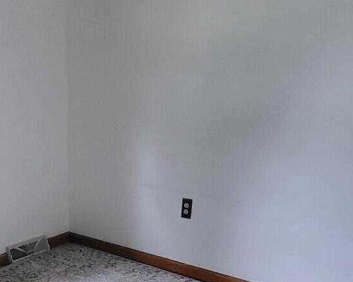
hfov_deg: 38.4
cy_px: 356
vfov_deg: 27.8
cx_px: 57
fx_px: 480
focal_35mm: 46
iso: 320
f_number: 2.2
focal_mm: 1.74
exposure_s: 1/60.2
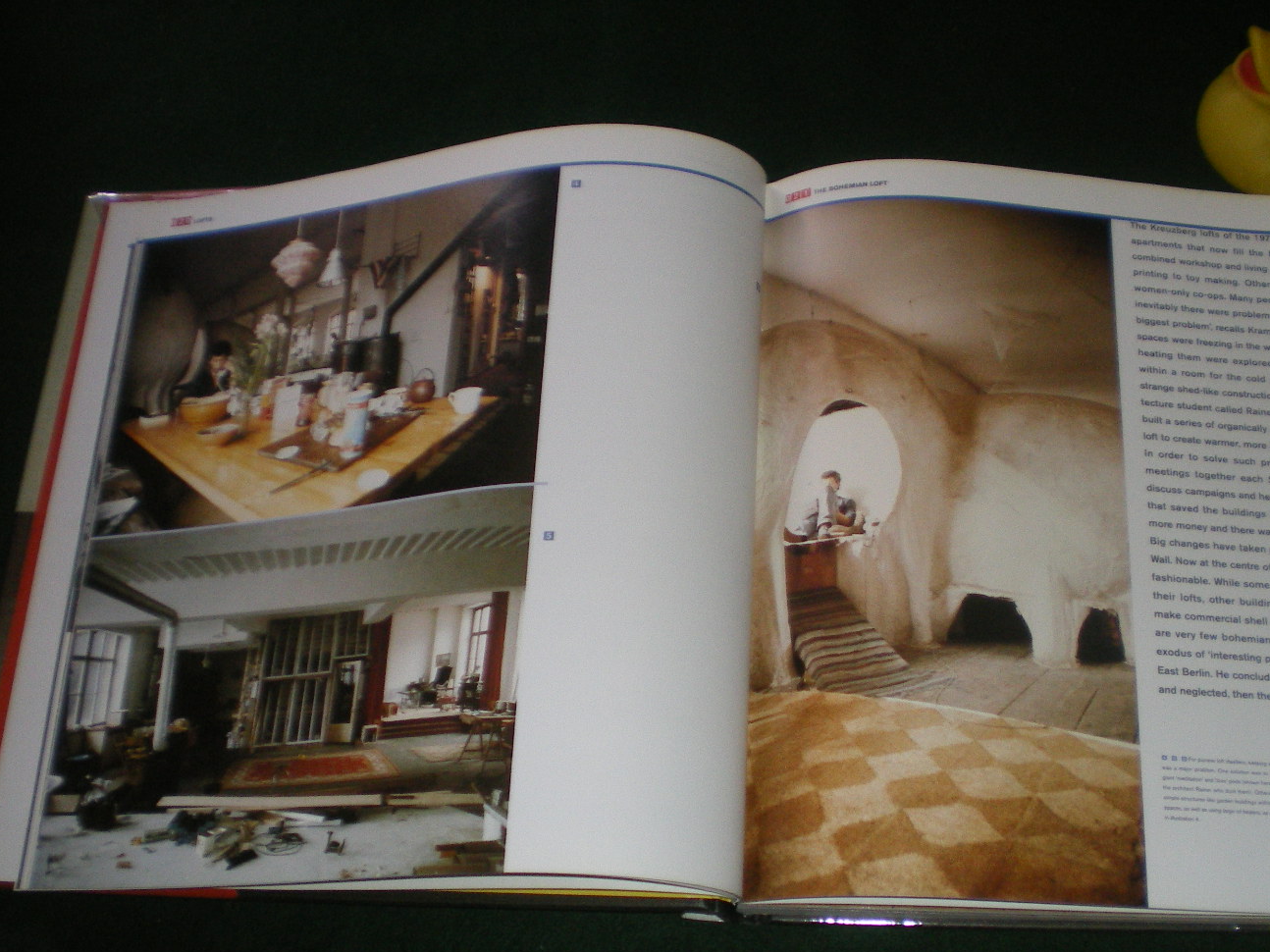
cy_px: 510
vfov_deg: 30.9
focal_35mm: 47
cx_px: 754
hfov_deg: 40.3
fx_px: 1724
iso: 200
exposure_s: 1/50
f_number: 3.1
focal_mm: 6.3
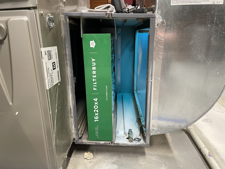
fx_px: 169
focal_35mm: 26
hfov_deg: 67.3
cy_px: 84
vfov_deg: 53.1
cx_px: 112
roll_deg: +1.5
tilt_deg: -15.7
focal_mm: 4.2
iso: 160
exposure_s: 1/60
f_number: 1.6
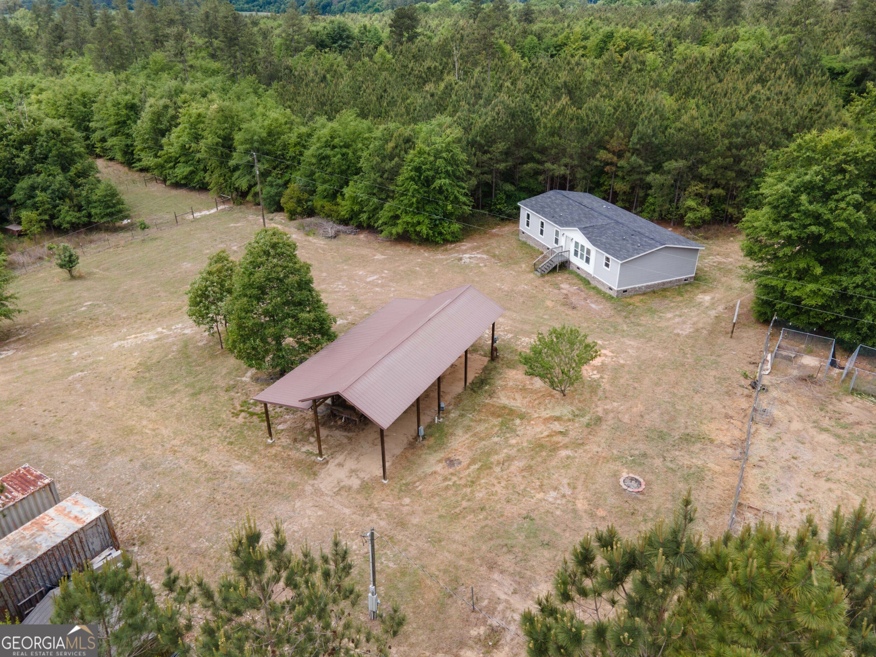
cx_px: 438
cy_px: 328
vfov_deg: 56.8
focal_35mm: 24
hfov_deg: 71.6
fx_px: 607
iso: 100
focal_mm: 4.5
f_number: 2.8
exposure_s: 1/320
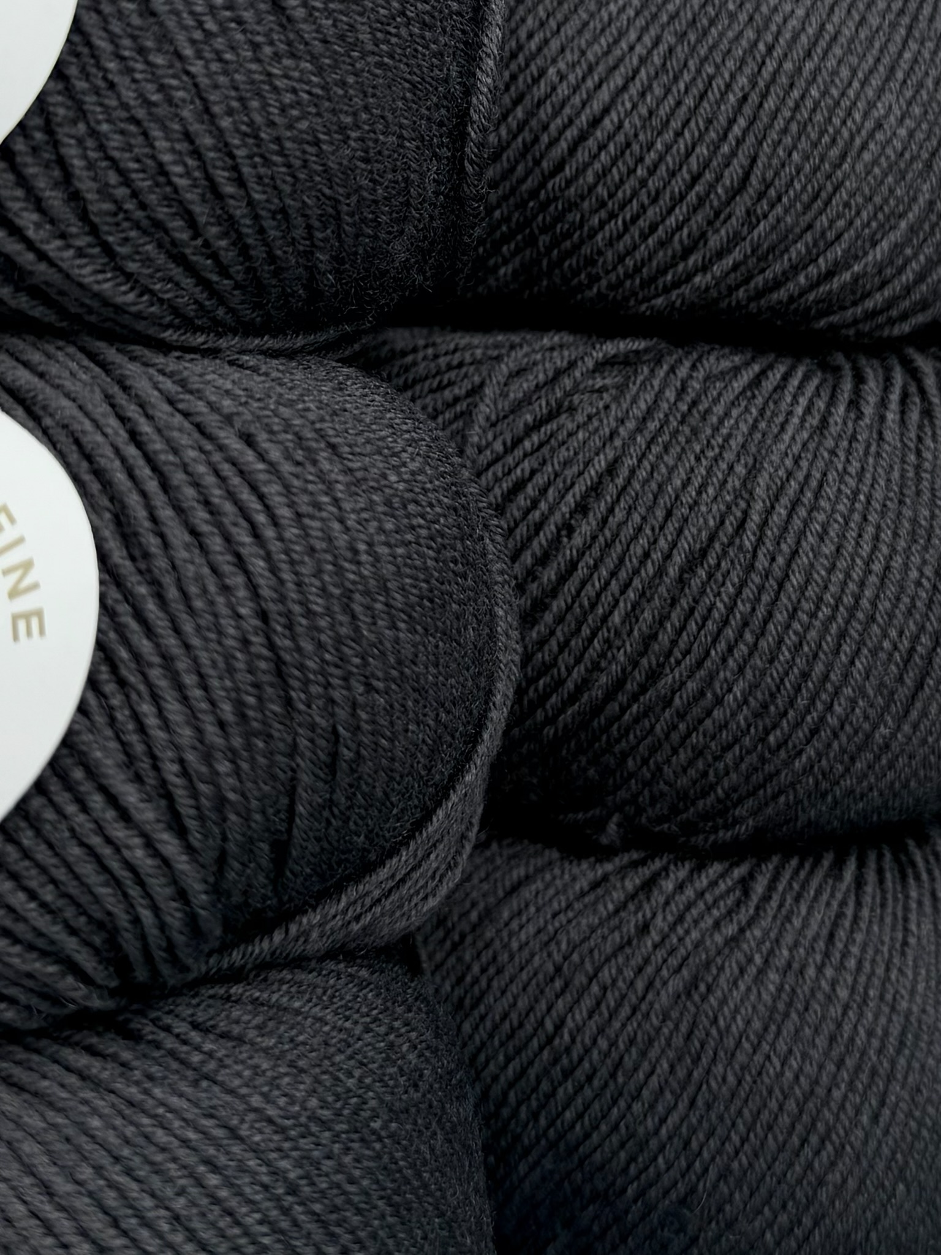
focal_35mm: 24
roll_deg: -1.2
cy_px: 628
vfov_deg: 71.6
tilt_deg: -2.6
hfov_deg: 56.8
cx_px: 470
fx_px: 870
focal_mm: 6.76
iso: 80
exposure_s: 1/617
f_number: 1.78
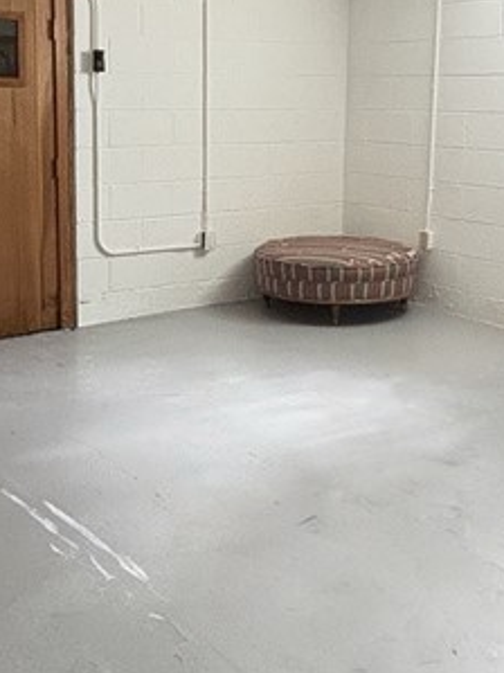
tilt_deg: -9.0
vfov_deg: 39.2
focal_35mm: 48
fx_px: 932
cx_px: 209
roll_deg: -0.1
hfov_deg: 30.2
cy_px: 227
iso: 400
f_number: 2.2
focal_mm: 2.22
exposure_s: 1/60
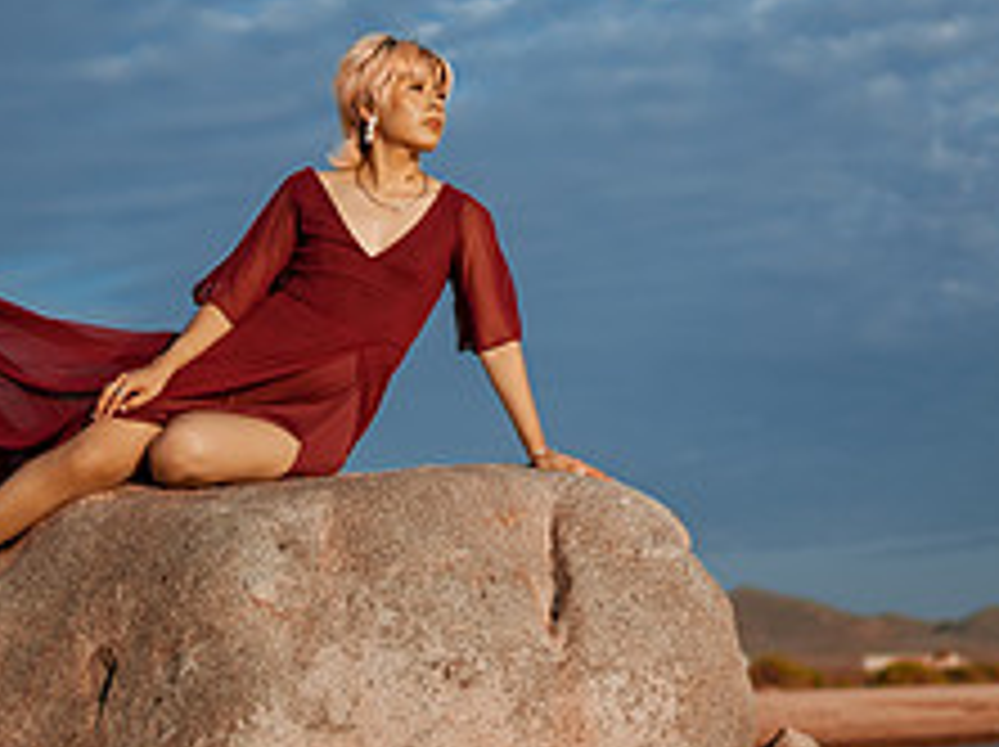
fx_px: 2537
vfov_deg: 16.7
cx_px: 680
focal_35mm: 88
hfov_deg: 22.2
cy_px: 416
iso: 100
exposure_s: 1/8000
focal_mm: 35
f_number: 1.4
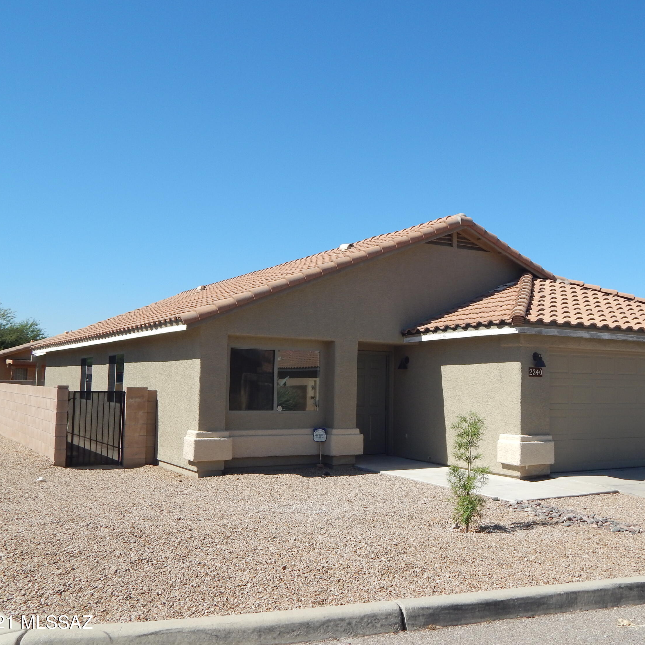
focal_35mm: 37
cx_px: 395
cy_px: 326
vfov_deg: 44.9
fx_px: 780
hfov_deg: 44.6
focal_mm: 5.6
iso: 125
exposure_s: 1/500
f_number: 6.5
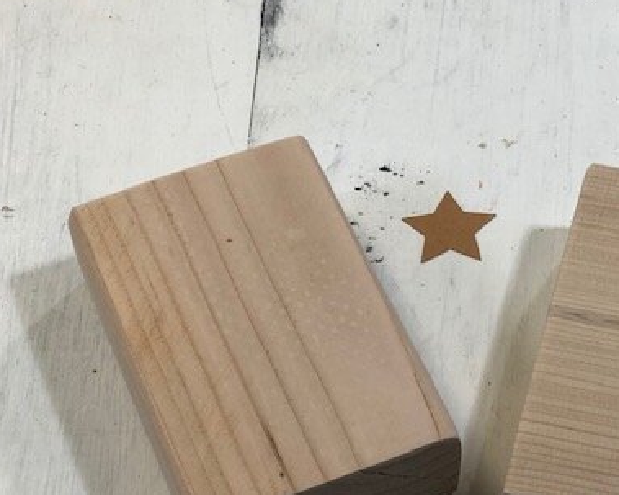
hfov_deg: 20.1
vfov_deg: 16.3
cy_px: 319
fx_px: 1722
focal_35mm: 94
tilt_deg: -56.2
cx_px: 506
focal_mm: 6.6
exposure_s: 1/40
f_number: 2.8
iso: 25
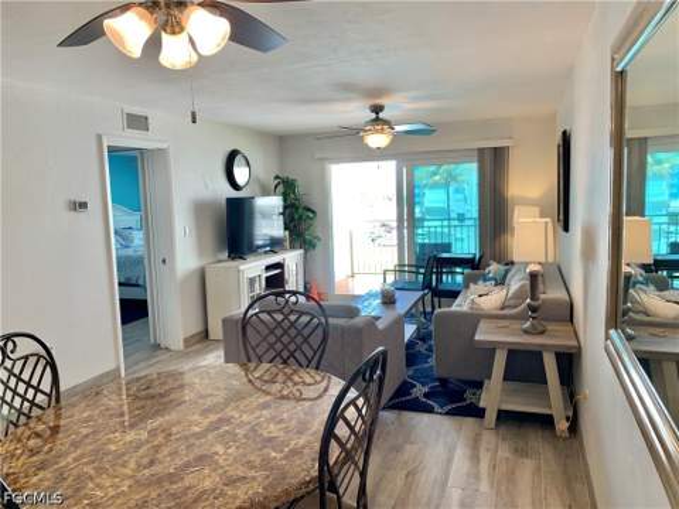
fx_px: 510
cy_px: 254
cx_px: 340
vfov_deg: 53.1
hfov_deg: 67.3
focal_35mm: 26
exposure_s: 1/120
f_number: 1.8
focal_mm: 4.25
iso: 64
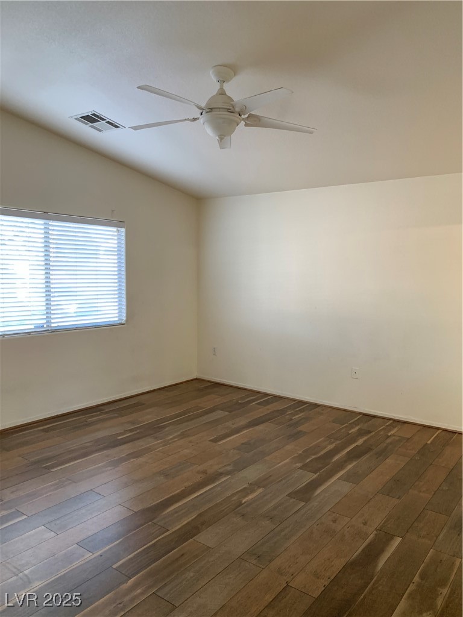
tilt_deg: -4.8
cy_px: 308
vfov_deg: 67.3
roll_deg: -0.7
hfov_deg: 53.1
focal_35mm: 26
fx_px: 464
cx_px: 232
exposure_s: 1/60
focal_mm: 4.25
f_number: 1.8
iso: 160
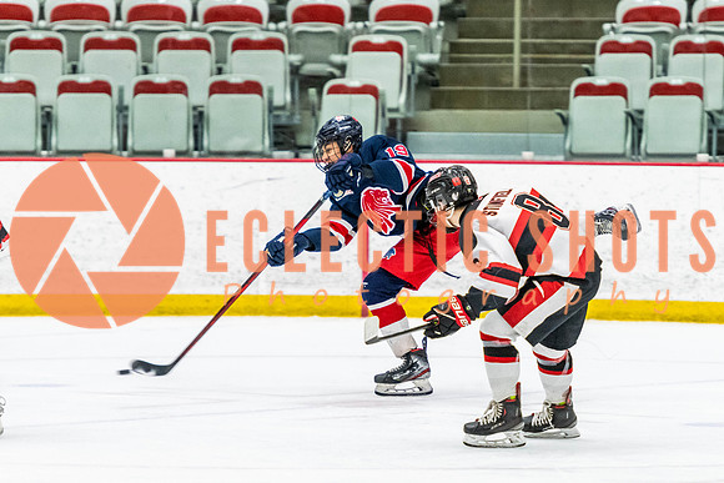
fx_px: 5610
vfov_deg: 4.9
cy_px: 242
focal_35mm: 279
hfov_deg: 7.4
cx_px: 434
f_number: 2.8
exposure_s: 1/640
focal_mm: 170
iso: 3200
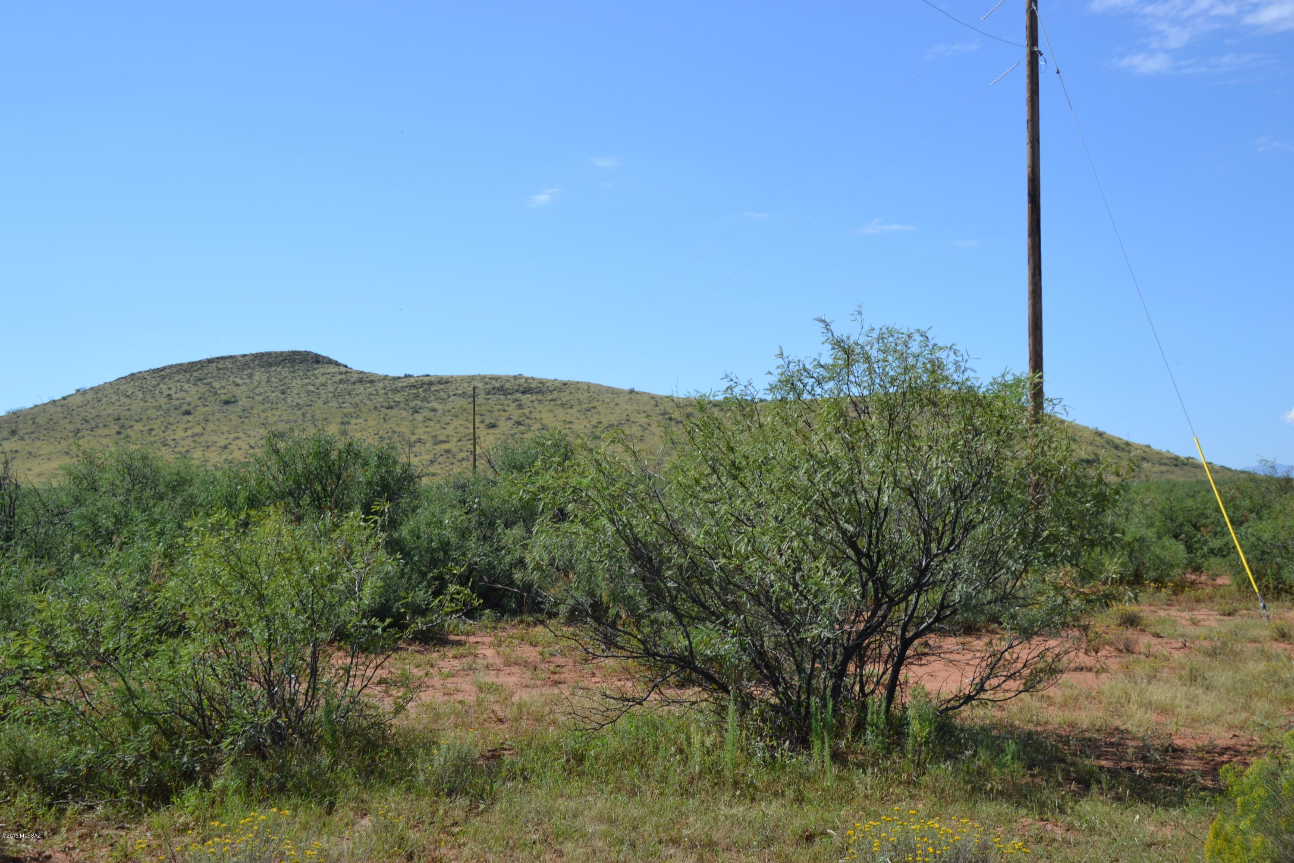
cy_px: 432
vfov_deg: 28.1
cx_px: 647
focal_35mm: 48
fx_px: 1725
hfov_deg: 41.1
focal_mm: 32
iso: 100
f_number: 7.1
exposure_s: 1/200
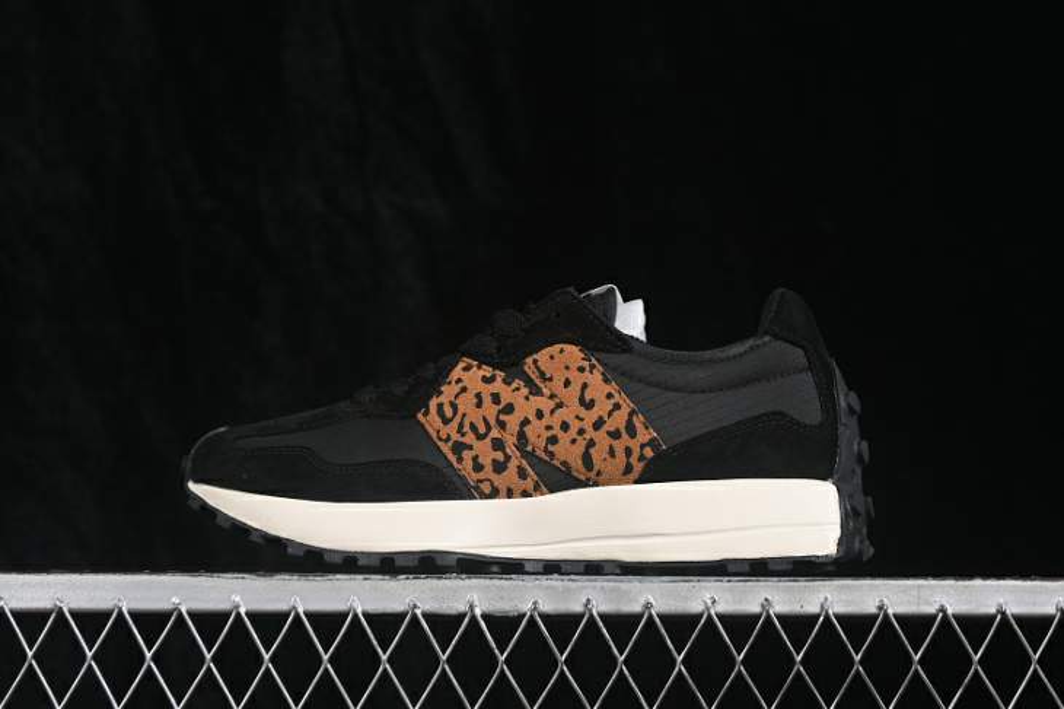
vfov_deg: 18.2
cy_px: 354
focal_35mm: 75
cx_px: 532
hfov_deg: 27.0
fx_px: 2216
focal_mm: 50
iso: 160
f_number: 6.3
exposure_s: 1/60
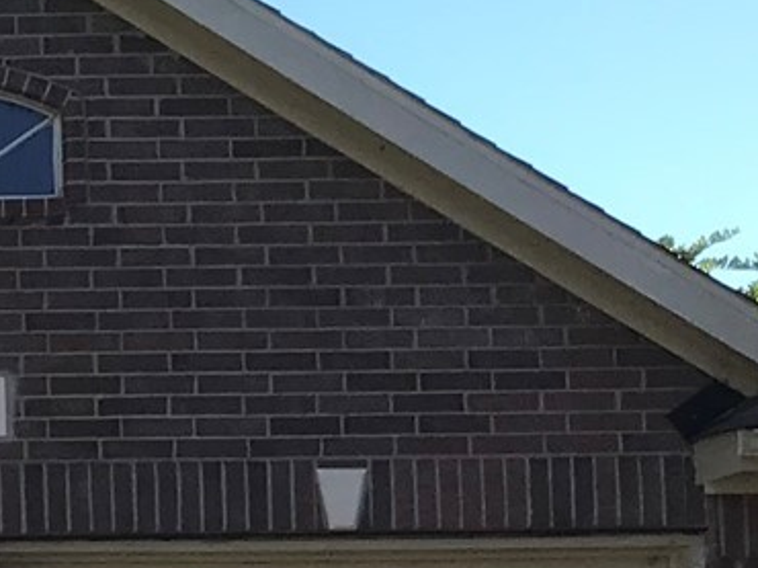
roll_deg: -0.6
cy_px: 558
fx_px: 3392
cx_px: -926
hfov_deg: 11.1
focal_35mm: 155
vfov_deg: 9.5
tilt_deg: +6.9
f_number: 1.8
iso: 20
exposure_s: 1/825
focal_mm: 3.99
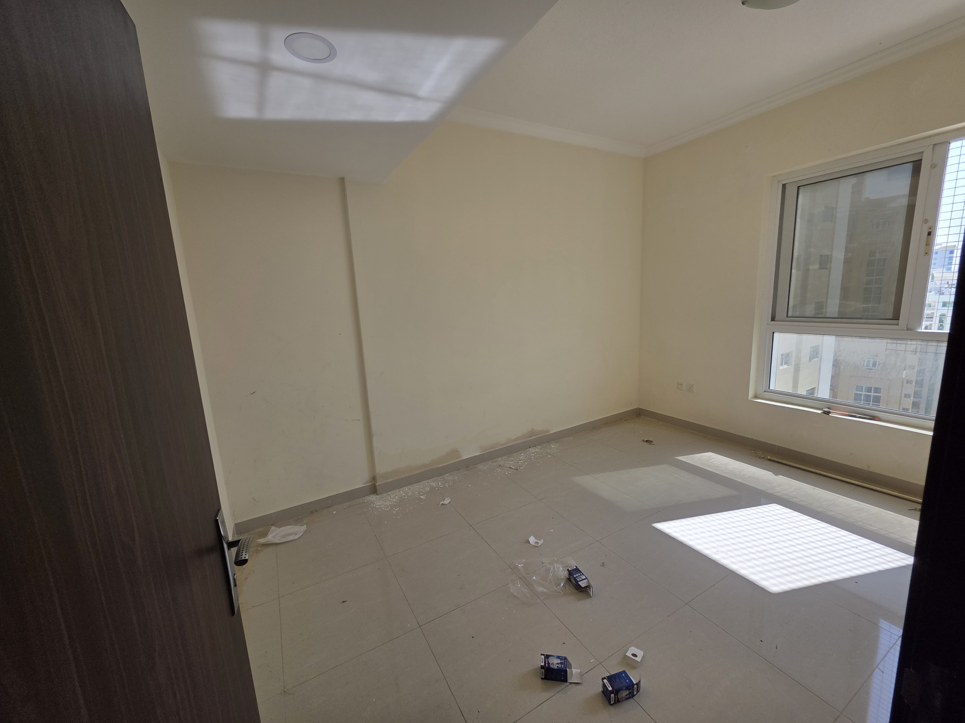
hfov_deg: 106.2
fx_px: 362
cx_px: 482
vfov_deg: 89.9
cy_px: 362
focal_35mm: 13
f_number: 1.9
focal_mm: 2.2
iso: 40
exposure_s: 1/773
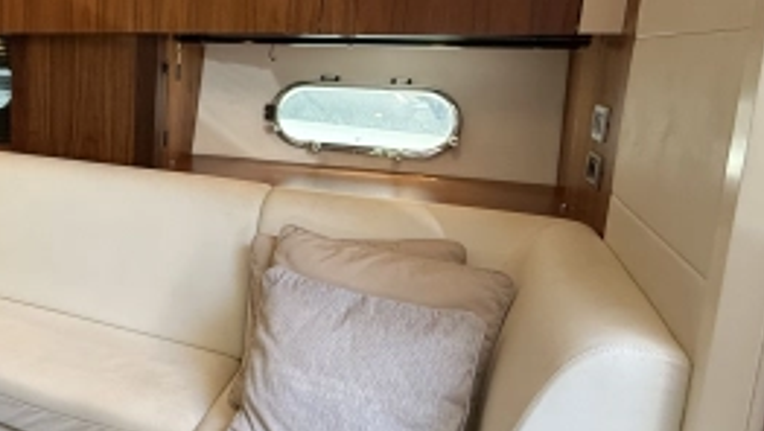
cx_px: 61
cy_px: 153
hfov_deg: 52.7
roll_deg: -0.1
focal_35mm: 32
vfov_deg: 36.5
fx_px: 649
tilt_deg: -8.4
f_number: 2.2
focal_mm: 2.22
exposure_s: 1/99
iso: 320
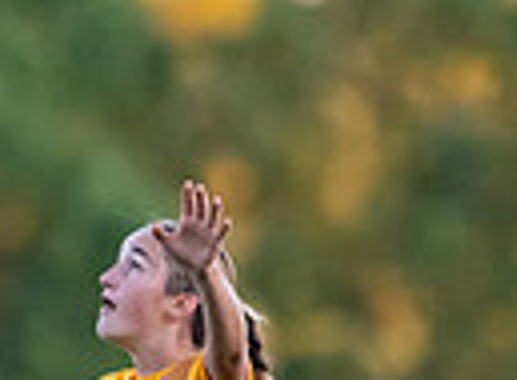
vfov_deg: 0.8
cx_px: 43
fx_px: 28460
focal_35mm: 1918
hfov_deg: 1.0
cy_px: 608
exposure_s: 1/1600
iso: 2200
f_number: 2.8
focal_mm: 300
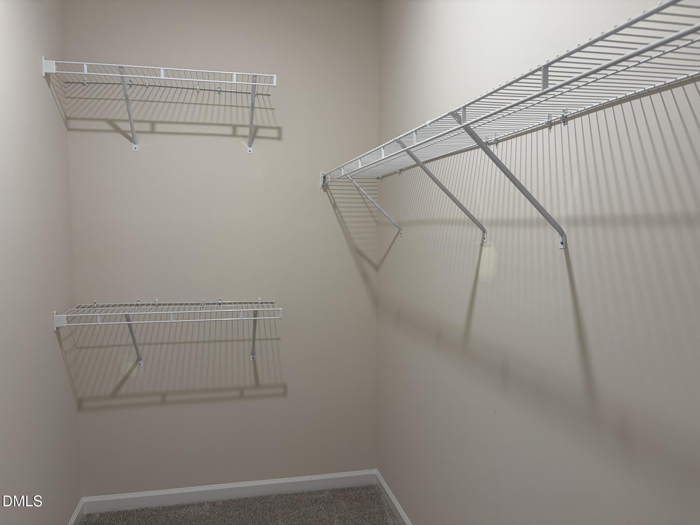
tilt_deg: -4.2
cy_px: 262
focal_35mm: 26
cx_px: 350
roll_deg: -0.1
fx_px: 526
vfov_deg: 53.1
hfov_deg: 67.3
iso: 80
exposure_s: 1/60
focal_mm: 5.96
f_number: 1.6
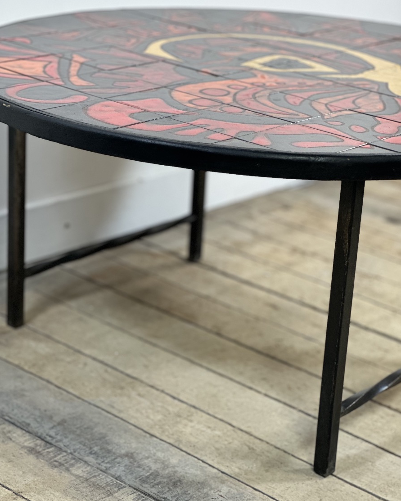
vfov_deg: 23.6
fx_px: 1201
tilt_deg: -18.9
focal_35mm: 81
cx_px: 201
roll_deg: -3.6
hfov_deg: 19.0
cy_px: 235
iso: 160
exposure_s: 1/50
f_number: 2.8
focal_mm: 9
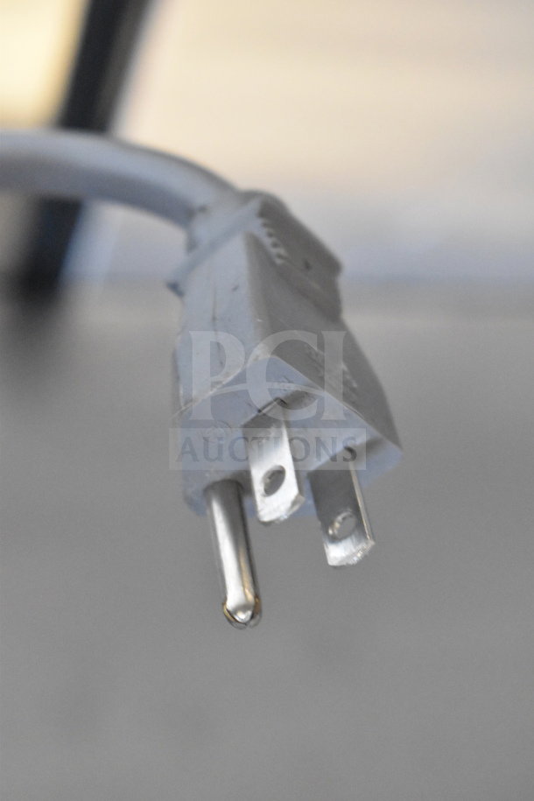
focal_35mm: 82
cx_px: 267
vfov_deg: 24.6
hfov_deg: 16.6
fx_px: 1835
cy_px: 400
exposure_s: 1/100
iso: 9000
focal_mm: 55
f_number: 5.6
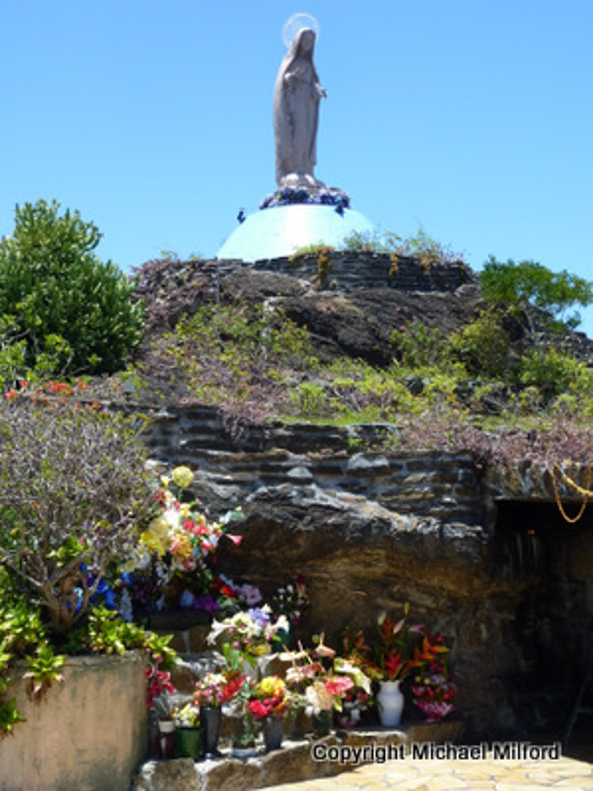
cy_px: 396
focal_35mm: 48
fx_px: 1096
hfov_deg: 30.3
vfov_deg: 39.7
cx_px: 296
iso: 80
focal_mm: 7.9
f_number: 4
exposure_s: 1/400
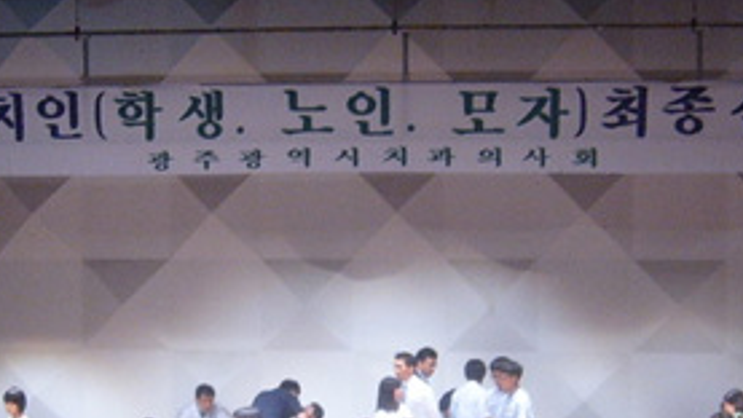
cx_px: 327
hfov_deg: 22.9
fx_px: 1833
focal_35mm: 93
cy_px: 380
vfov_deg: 12.9
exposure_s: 1/15
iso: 141
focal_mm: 6.2
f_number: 2.9
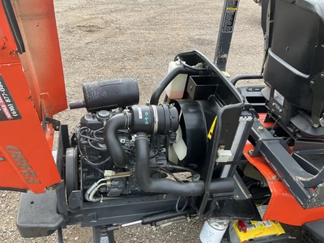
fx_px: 271
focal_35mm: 29
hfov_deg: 61.7
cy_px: 122
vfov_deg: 48.2
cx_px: 162
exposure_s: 1/253
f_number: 1.8
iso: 25
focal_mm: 3
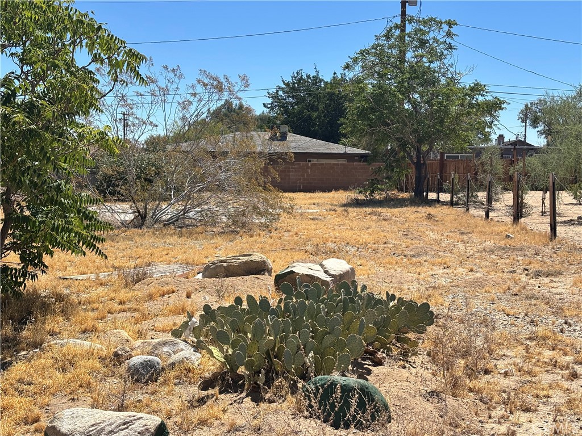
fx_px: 874
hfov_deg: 36.8
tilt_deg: -3.5
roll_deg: -0.4
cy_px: 218
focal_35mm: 52
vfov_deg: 28.0
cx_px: 291
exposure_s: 1/3311
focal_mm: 5.96
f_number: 1.6
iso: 32
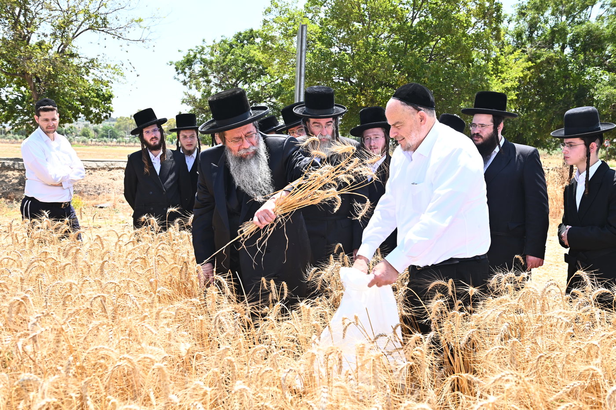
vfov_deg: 35.0
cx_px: 308
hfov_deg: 50.7
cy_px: 205
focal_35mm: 38
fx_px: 650
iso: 160
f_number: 6.3
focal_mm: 38
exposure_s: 1/200
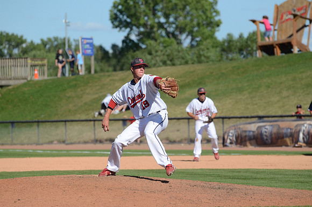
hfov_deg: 7.6
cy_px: 104
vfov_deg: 5.1
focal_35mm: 270
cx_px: 156
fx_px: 2335
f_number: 5
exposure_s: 1/8000
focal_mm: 180
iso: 800
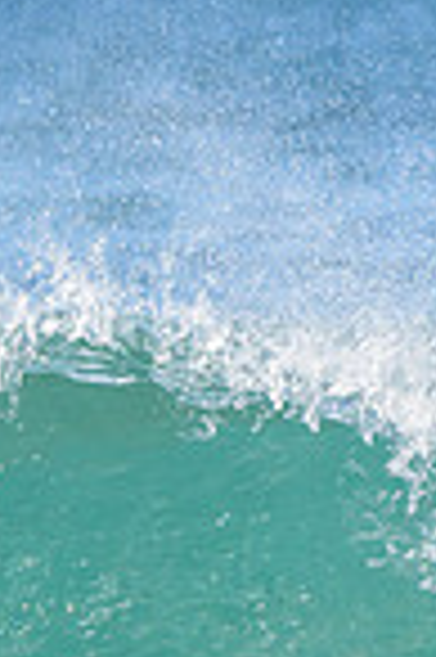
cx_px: -446
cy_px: 734
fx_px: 44429
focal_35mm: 2440
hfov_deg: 0.6
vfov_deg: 0.8
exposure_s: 1/2000
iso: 140
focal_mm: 500
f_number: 5.6
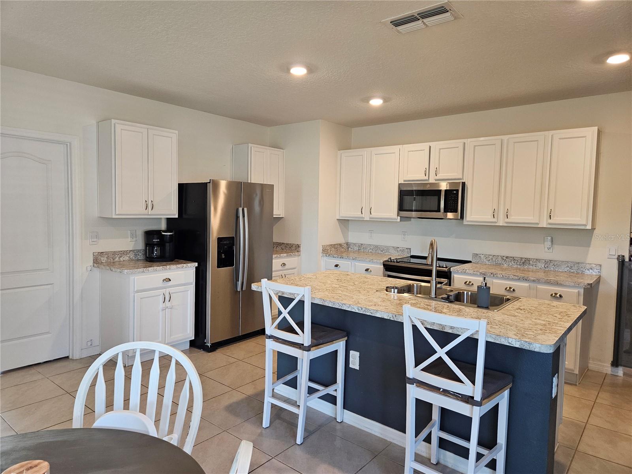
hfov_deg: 73.9
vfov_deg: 58.9
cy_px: 237
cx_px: 316
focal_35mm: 23
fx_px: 420
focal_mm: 5.4
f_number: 1.8
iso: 200
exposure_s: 1/120
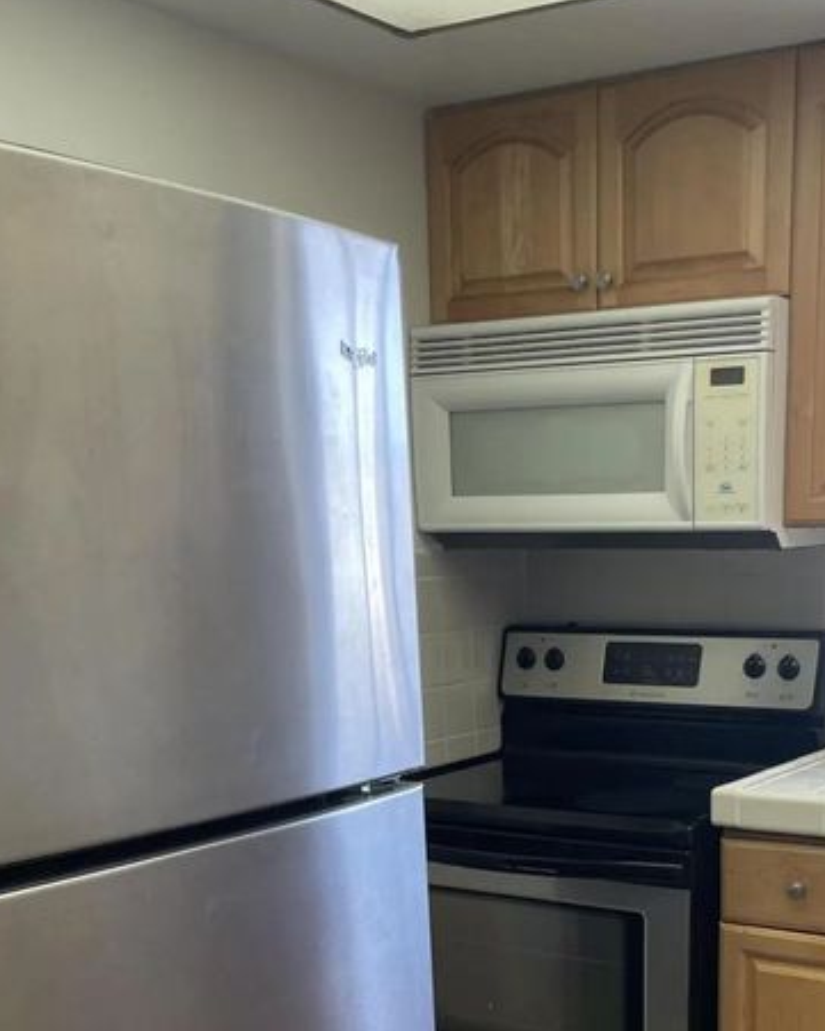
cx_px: 560
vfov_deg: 36.2
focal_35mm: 48
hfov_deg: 31.2
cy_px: 948
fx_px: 1465
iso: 64
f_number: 1.6
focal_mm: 4.2
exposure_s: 1/60
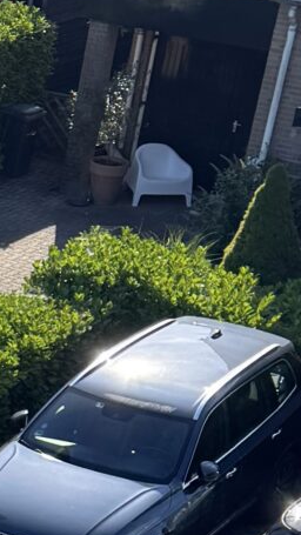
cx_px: -809
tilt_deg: -29.5
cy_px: 568
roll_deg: +1.4
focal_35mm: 147
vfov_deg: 14.3
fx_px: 2085
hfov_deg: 6.8
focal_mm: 6.76
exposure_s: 1/1395
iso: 80
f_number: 1.78
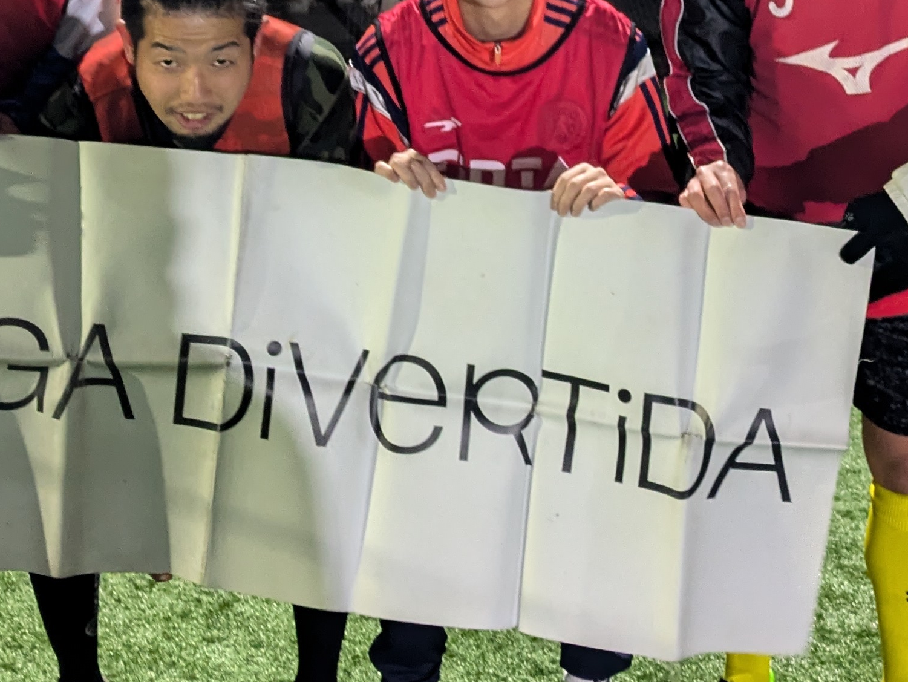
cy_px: 68
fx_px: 2021
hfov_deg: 25.3
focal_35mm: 77
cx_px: 370
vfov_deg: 18.8
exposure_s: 1/30
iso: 430
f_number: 1.89
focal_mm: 5.43
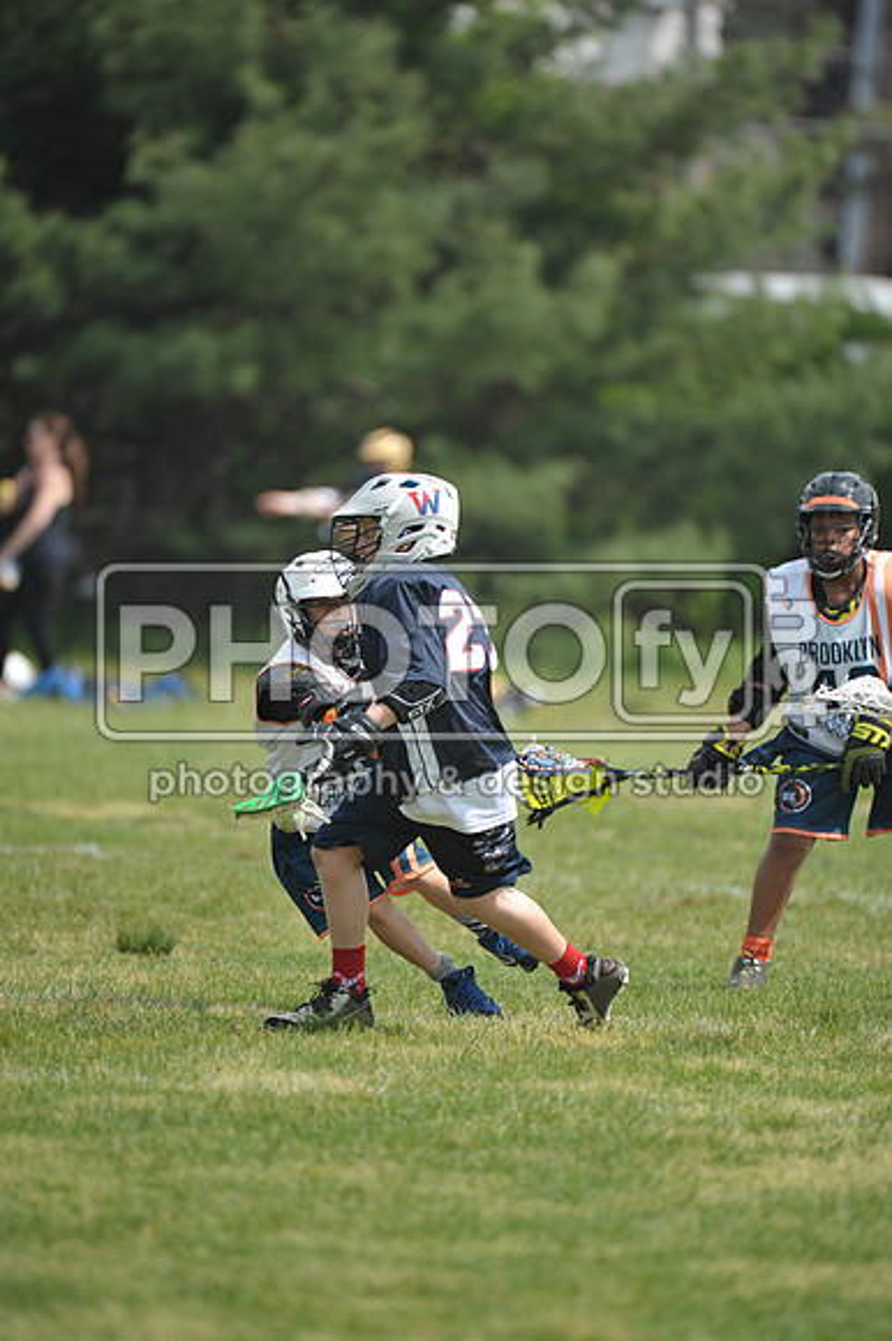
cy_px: 670
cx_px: 446
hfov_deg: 3.4
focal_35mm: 400
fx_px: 14883
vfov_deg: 5.2
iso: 640
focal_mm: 400
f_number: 4
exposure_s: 1/2500
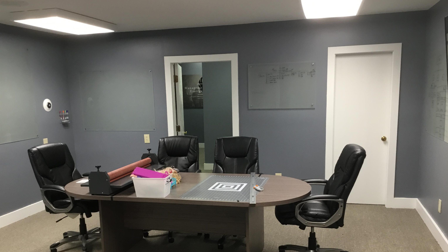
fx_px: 404
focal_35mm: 34
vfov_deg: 34.4
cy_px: 164
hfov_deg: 58.0
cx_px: 225
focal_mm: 3.3
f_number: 2.4
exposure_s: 1/30
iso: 80
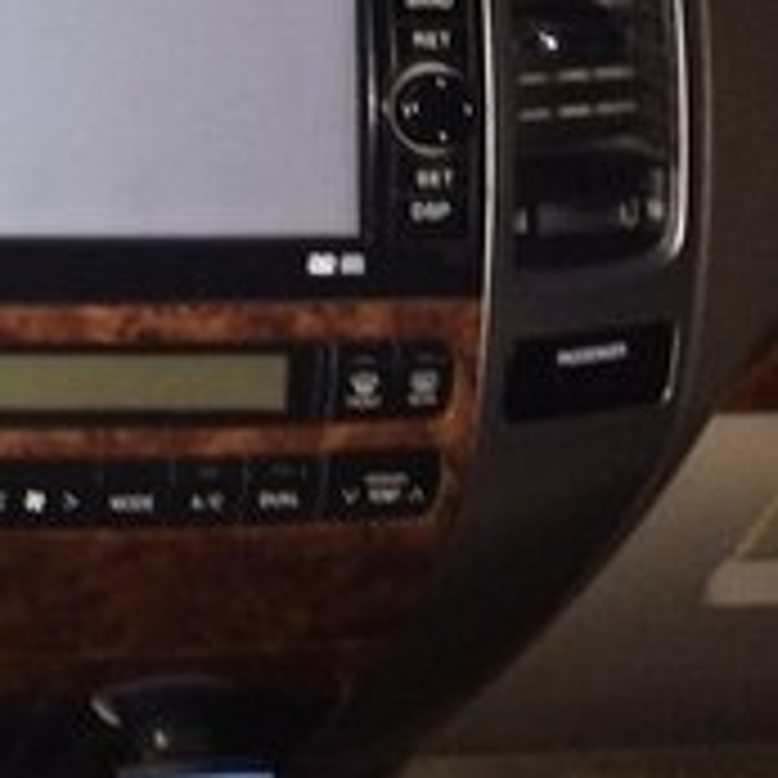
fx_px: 2492
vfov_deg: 17.2
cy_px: -52
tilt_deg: -22.0
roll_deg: -0.1
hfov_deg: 15.1
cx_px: -679
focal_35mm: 98
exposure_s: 1/17
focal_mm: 4.15
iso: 200
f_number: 2.2
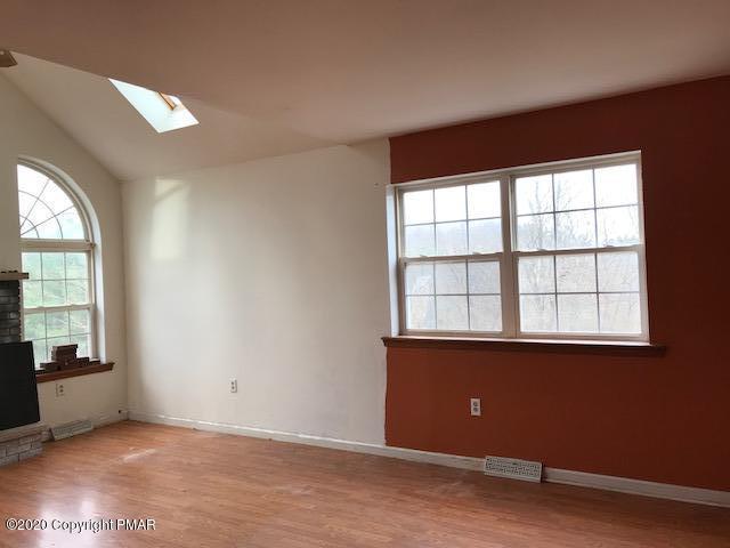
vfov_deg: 49.7
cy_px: 274
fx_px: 590
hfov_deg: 63.4
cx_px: 365
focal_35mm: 28
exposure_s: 1/60
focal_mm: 3.99
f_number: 1.8
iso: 25
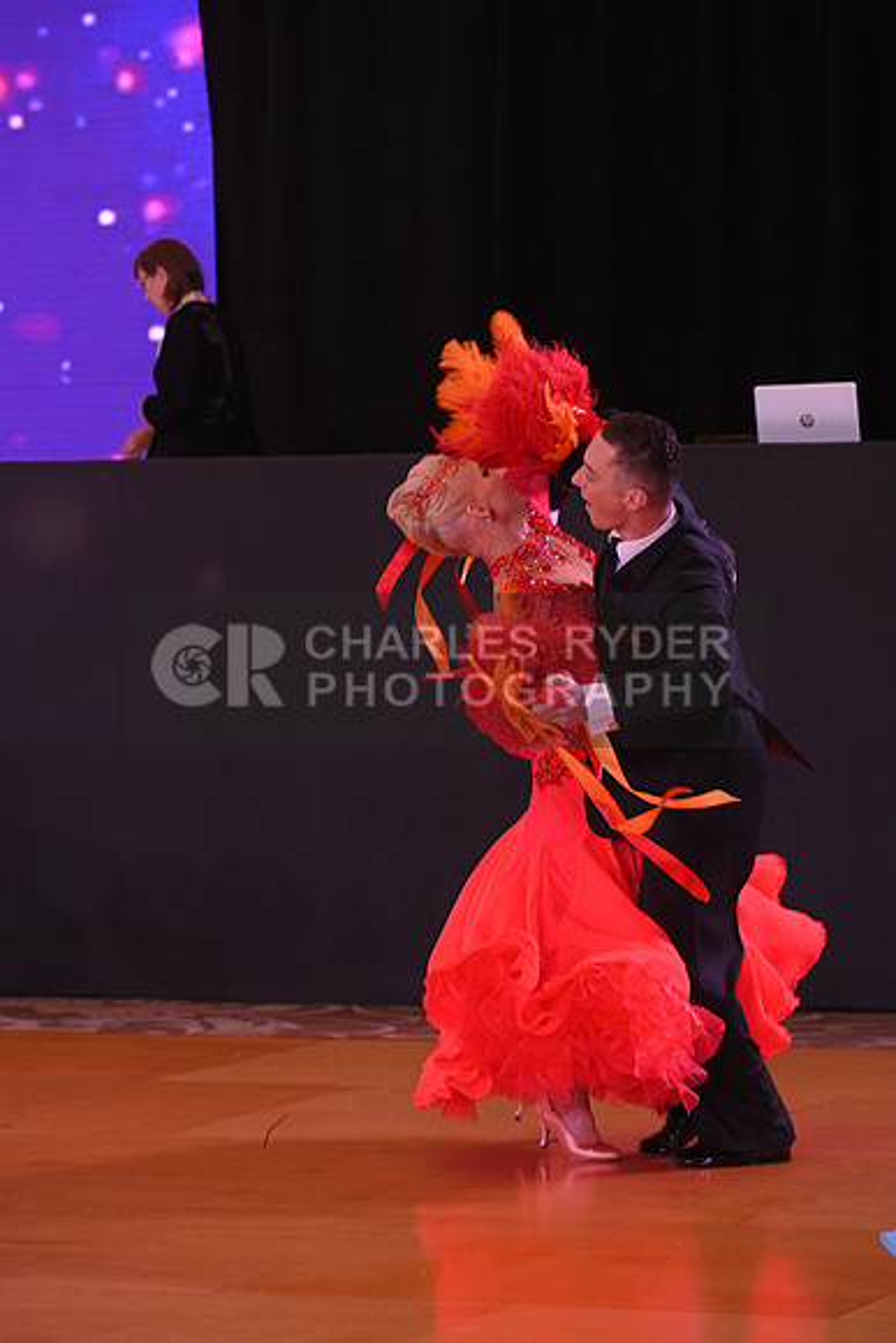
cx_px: 448
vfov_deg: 14.2
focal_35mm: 145
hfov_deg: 9.5
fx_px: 5410
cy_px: 672
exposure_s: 1/200
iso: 2500
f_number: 6.3
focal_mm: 145
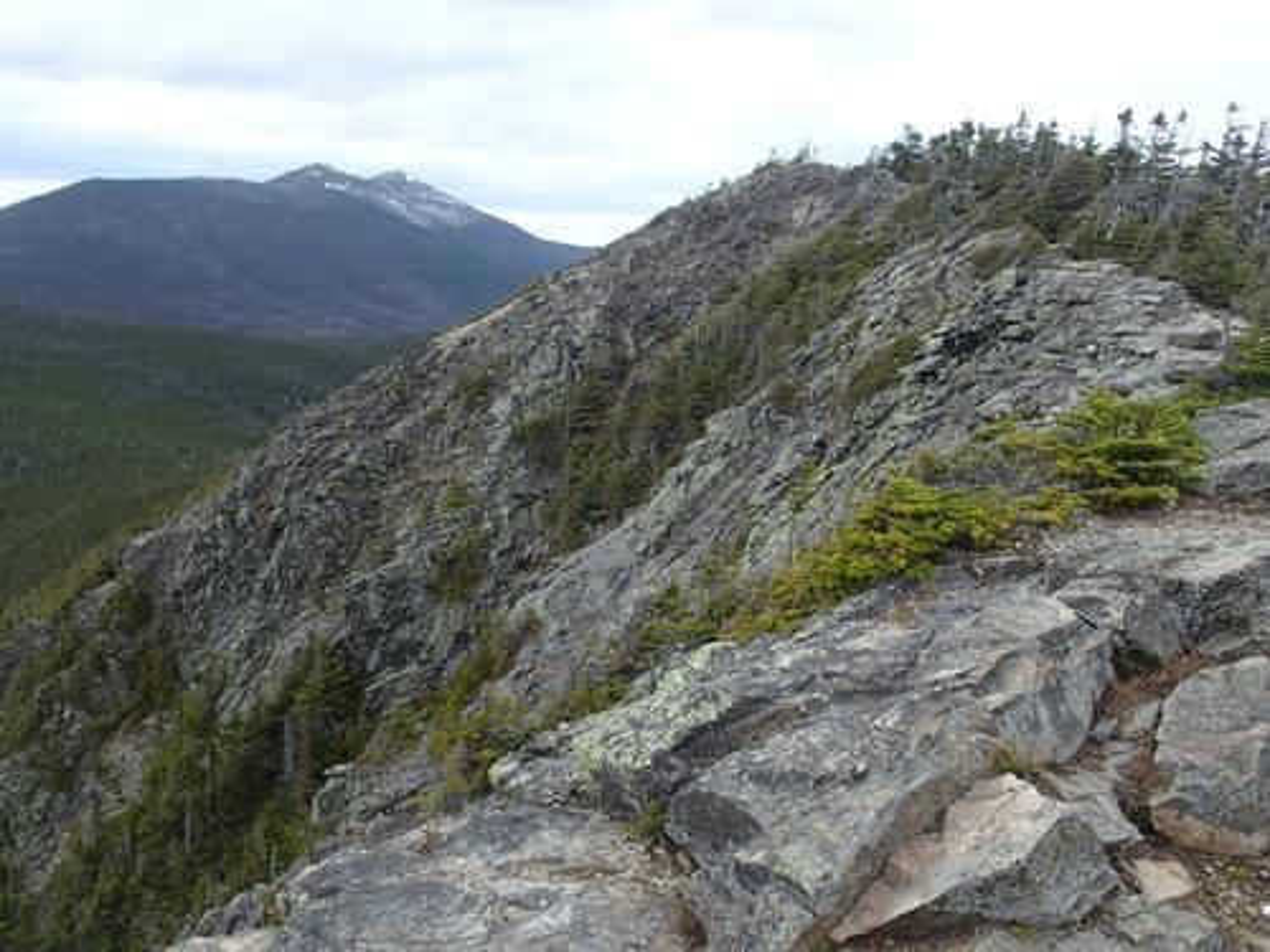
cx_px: 635
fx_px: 1101
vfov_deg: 46.8
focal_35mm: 30
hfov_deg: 60.0
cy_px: 476
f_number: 3.2
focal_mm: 5.5
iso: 100
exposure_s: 1/250
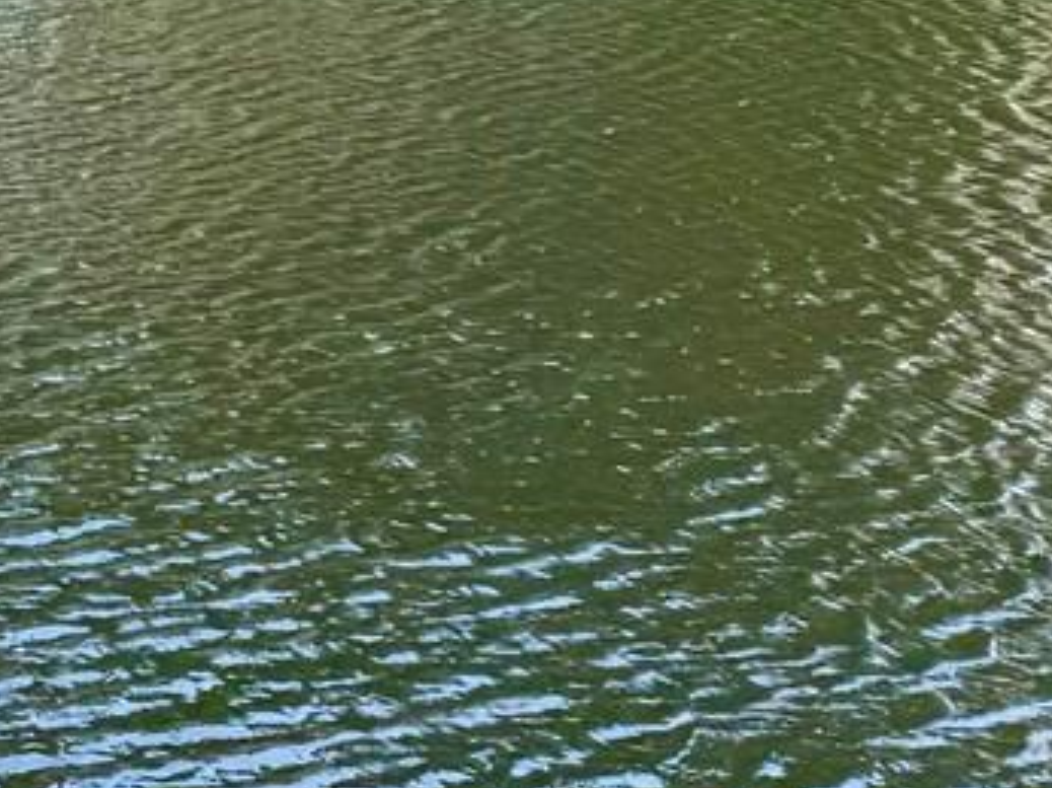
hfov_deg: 14.0
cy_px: -359
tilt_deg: -3.2
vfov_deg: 12.7
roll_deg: +0.8
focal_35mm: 111
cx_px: -1231
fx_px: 3371
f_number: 1.78
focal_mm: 6.76
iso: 80
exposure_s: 1/2041
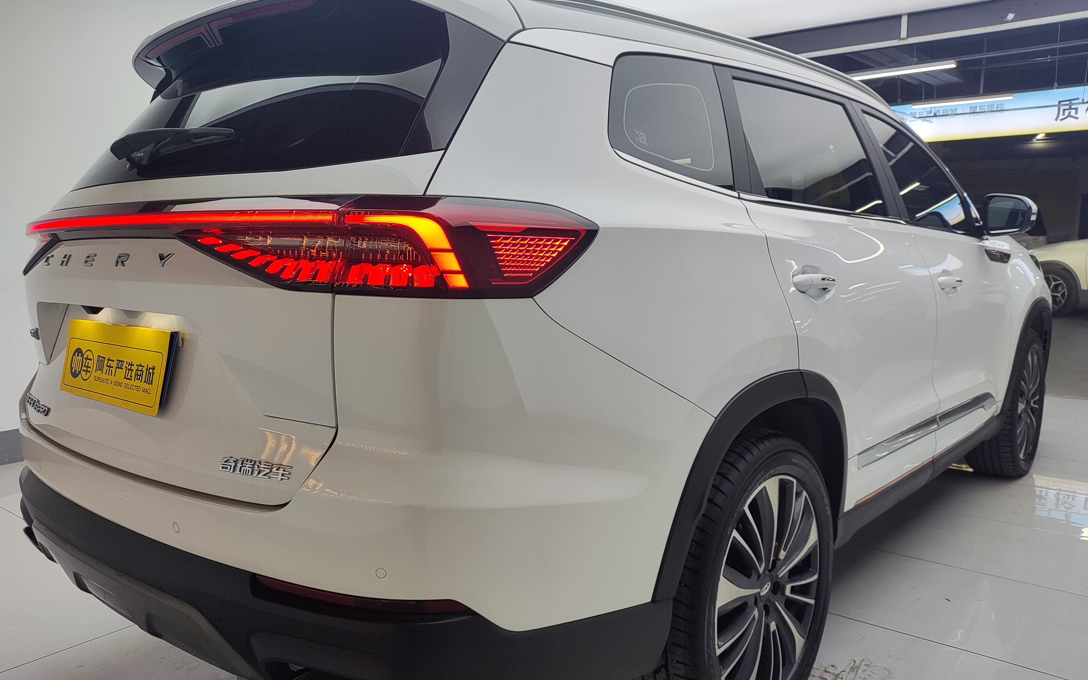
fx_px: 801
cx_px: 543
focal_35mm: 27
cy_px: 347
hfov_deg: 68.4
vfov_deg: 46.0
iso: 51
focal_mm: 4.71
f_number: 1.79
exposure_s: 1/100
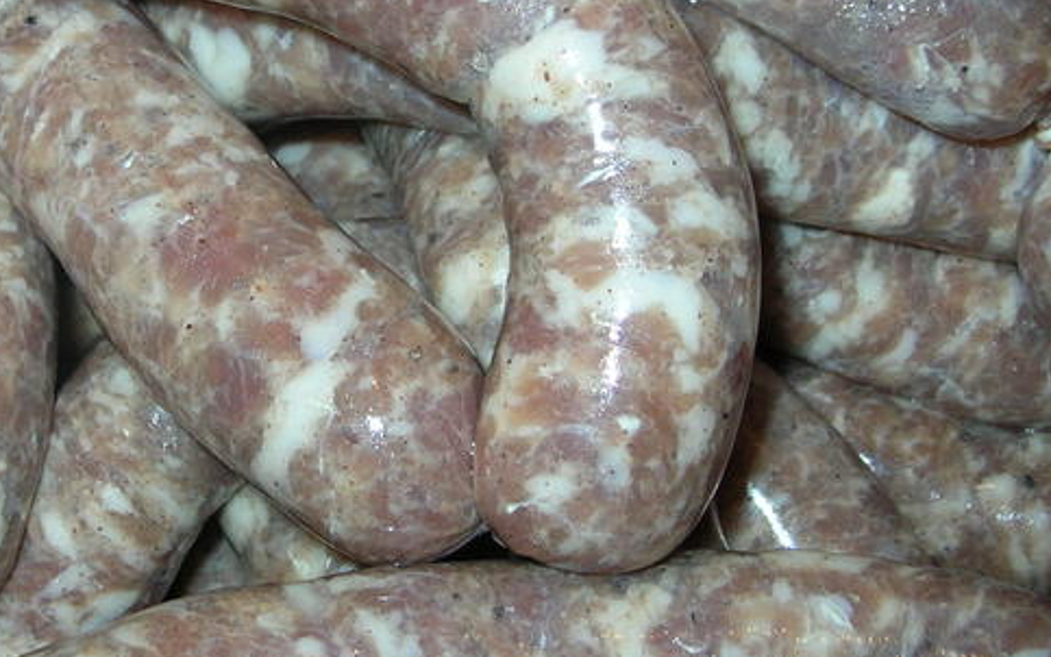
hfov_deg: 28.7
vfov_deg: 18.2
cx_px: 307
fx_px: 2034
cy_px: 169
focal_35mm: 71
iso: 50
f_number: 2.7
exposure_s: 1/60.1
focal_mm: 6
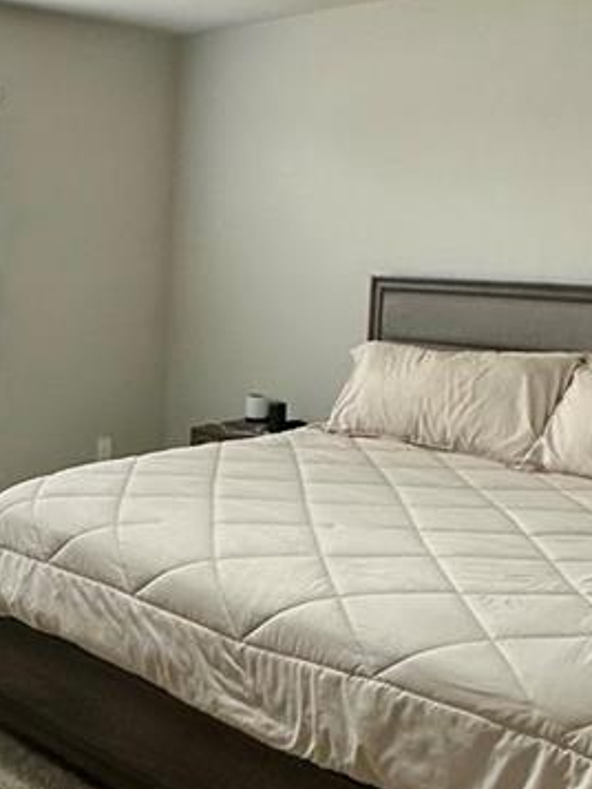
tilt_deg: -8.6
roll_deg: -0.3
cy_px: 398
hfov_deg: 30.1
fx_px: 1071
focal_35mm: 47
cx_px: 106
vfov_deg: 40.4
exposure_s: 1/60
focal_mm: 2.22
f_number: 2.2
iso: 400
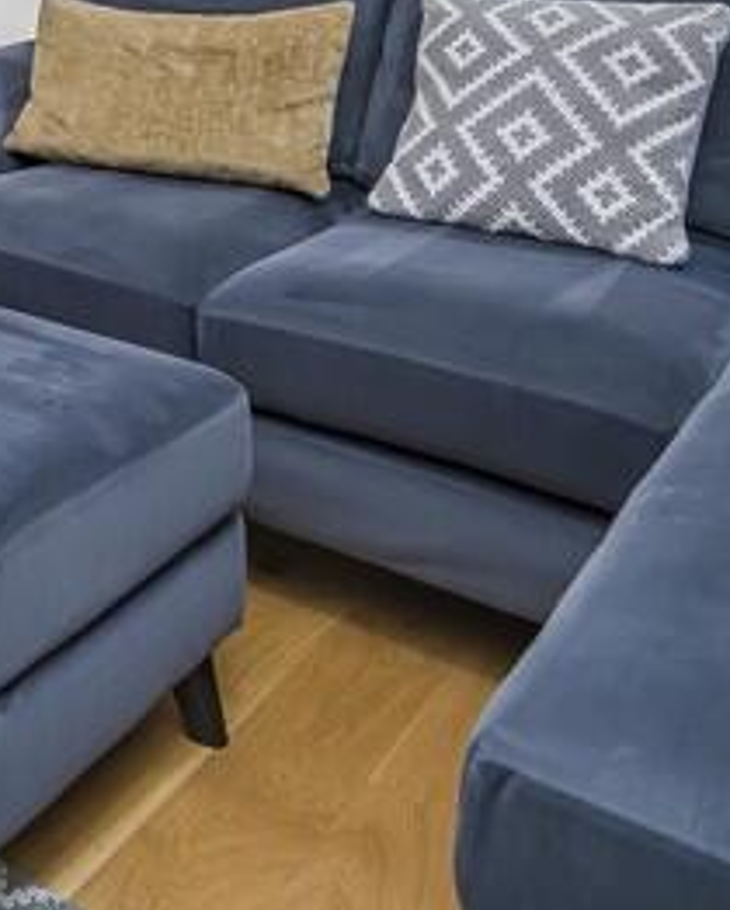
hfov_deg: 28.7
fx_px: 1187
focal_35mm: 44
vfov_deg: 35.1
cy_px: -123
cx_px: -188
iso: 320
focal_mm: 12
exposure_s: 1/40
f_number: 9
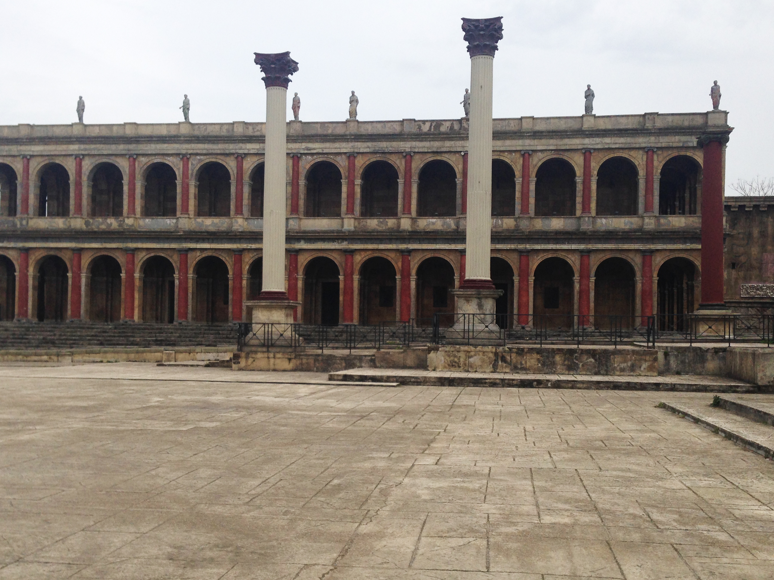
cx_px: 380
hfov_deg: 45.8
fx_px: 917
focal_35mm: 41
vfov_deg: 35.1
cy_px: 319
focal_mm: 4.12
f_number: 2.4
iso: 50
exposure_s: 1/1748
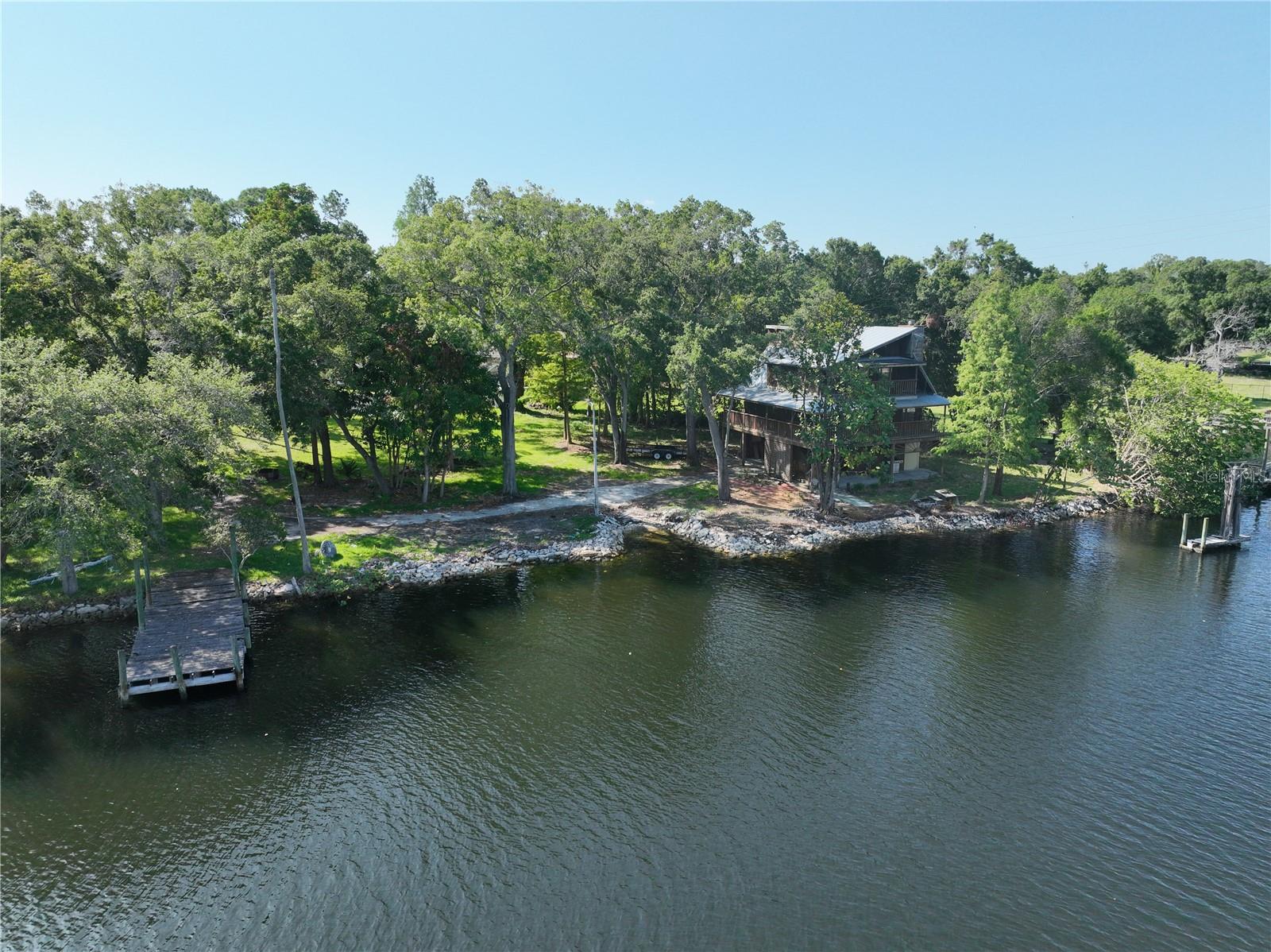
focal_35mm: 24
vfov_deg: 56.8
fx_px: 881
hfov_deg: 71.6
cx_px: 636
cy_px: 476
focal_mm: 12.29
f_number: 2.8
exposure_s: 1/2000
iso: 330
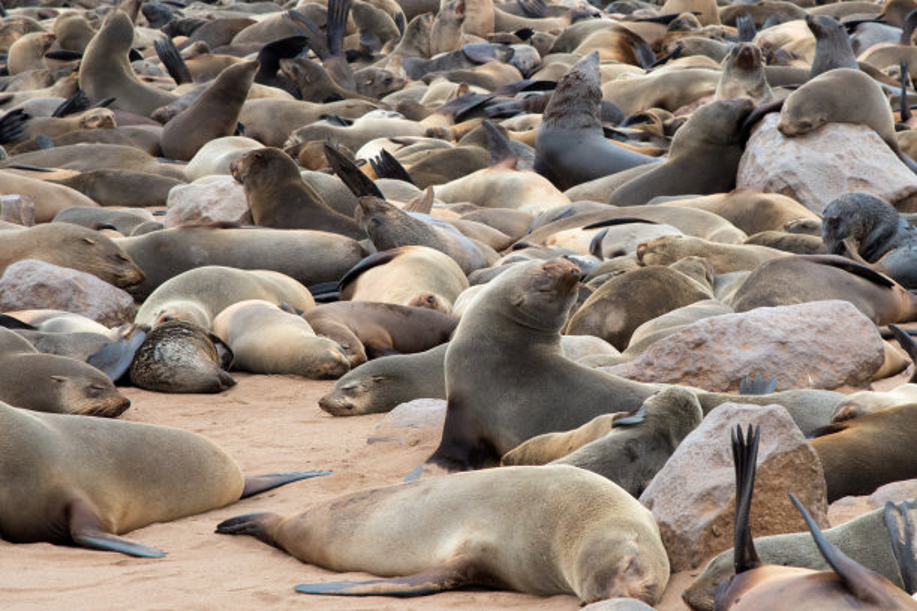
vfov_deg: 11.4
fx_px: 3056
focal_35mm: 120
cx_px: 458
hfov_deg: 17.1
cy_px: 306
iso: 2000
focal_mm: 120
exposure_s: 1/800
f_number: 11
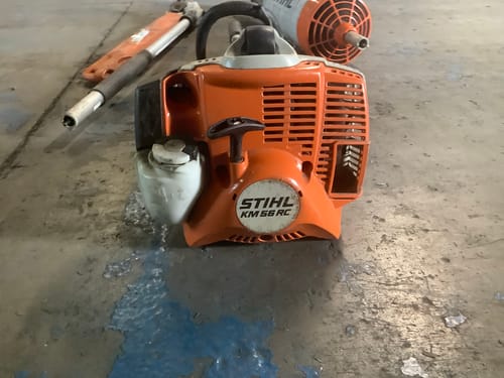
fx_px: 451
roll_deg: +2.0
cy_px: 189
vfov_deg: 45.4
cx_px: 252
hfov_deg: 58.4
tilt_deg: -29.7
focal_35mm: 31
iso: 400
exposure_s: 1/25
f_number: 2.4
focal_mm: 3.3
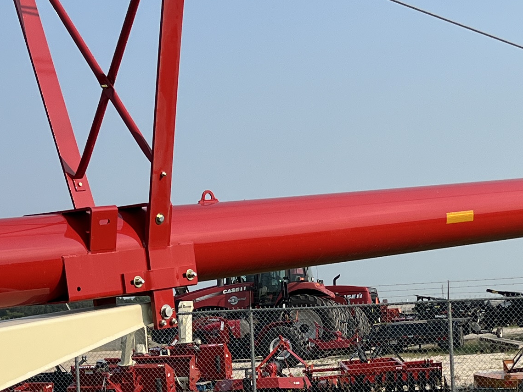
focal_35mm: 92
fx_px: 1390
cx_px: 320
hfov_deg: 21.3
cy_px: 375
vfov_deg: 15.8
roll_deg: +2.3
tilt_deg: +0.2
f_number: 1.6
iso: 50
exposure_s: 1/4016
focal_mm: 5.1
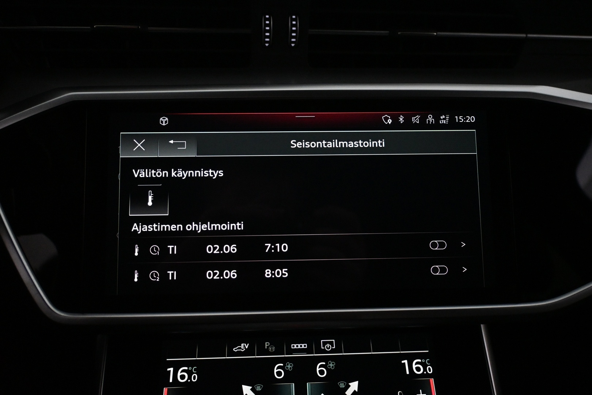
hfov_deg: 64.6
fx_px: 469
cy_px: 198
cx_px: 296
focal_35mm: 28
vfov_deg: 45.7
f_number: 3.8
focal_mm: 19
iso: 4000
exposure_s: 1/320
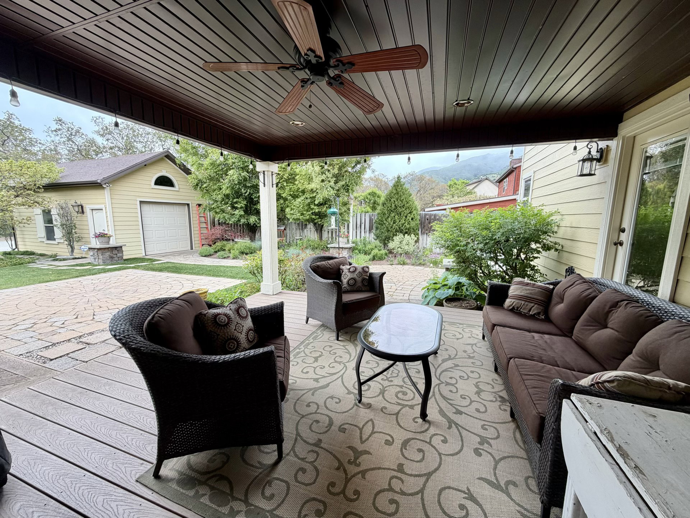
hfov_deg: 102.1
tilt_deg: -9.0
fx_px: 279
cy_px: 259
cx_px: 345
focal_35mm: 14
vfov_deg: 85.7
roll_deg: -0.3
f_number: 2.2
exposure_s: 1/167
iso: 40
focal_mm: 2.22
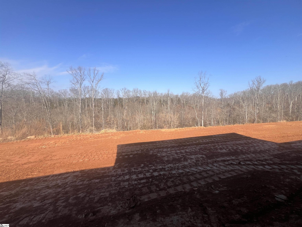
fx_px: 113
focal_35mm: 13
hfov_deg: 106.2
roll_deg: +0.3
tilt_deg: -5.7
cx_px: 151
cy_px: 114
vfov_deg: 89.9
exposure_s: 1/1488
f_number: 1.8
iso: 32
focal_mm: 1.57
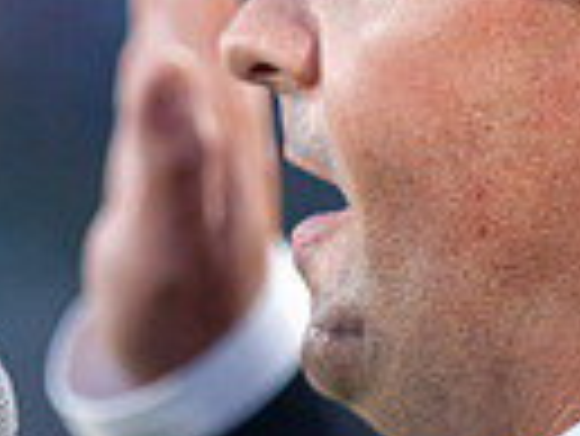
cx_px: 202
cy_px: 144
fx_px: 12712
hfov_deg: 2.6
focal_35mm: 758
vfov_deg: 2.0
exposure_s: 1/1000
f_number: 2.8
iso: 1600
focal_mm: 175
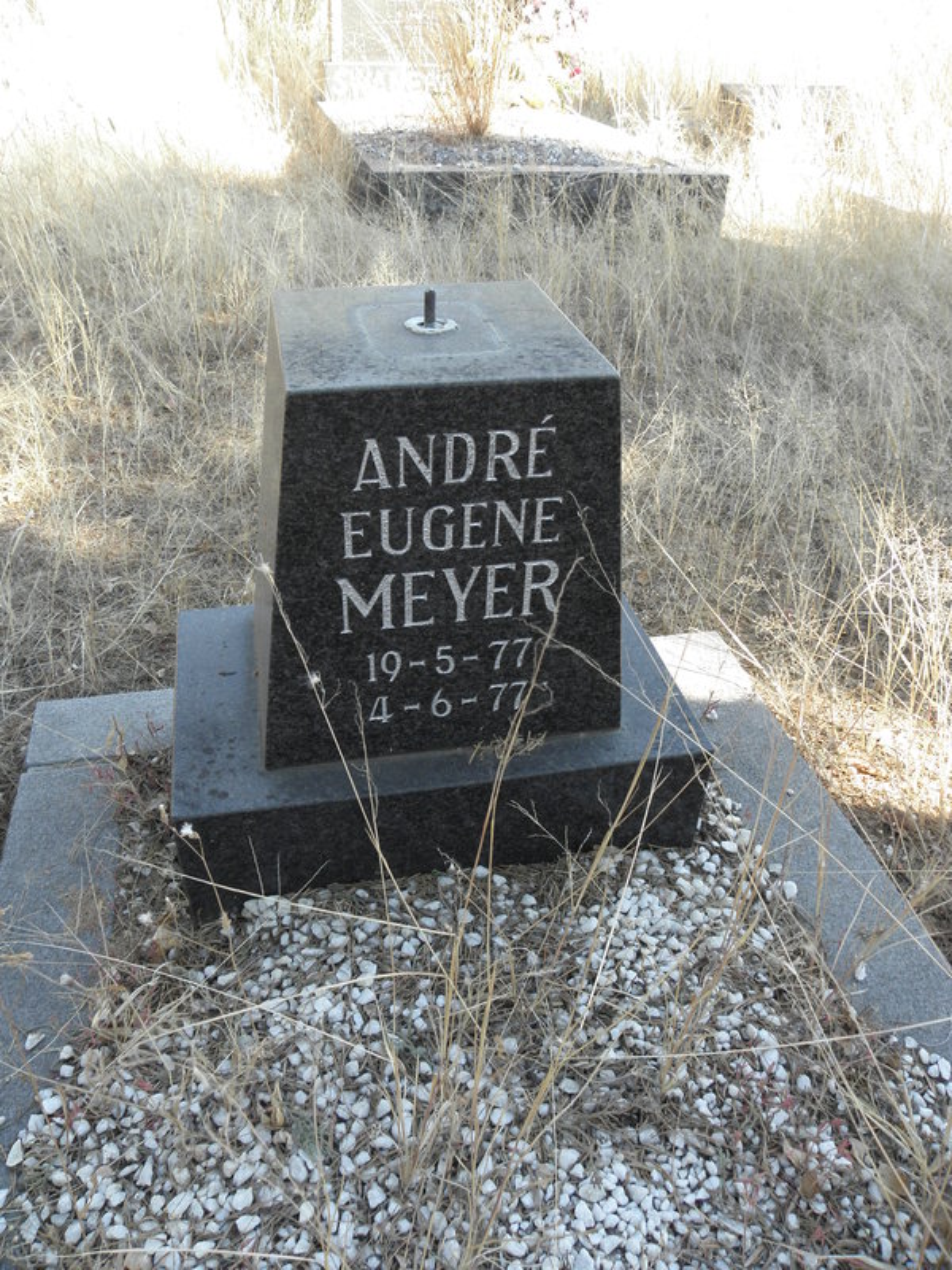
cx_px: 476
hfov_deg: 53.1
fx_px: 953
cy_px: 635
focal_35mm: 26
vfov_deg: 67.3
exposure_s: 1/60
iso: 64
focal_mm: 4.6
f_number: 3.5
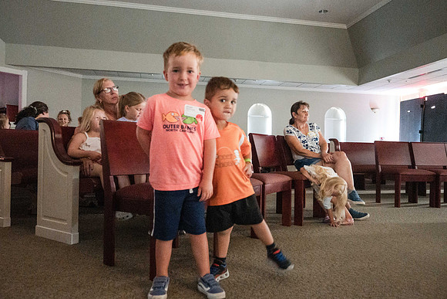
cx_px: 228
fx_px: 344
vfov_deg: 46.9
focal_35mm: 28
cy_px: 146
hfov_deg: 66.1
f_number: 4
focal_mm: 25
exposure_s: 1/40
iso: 25600
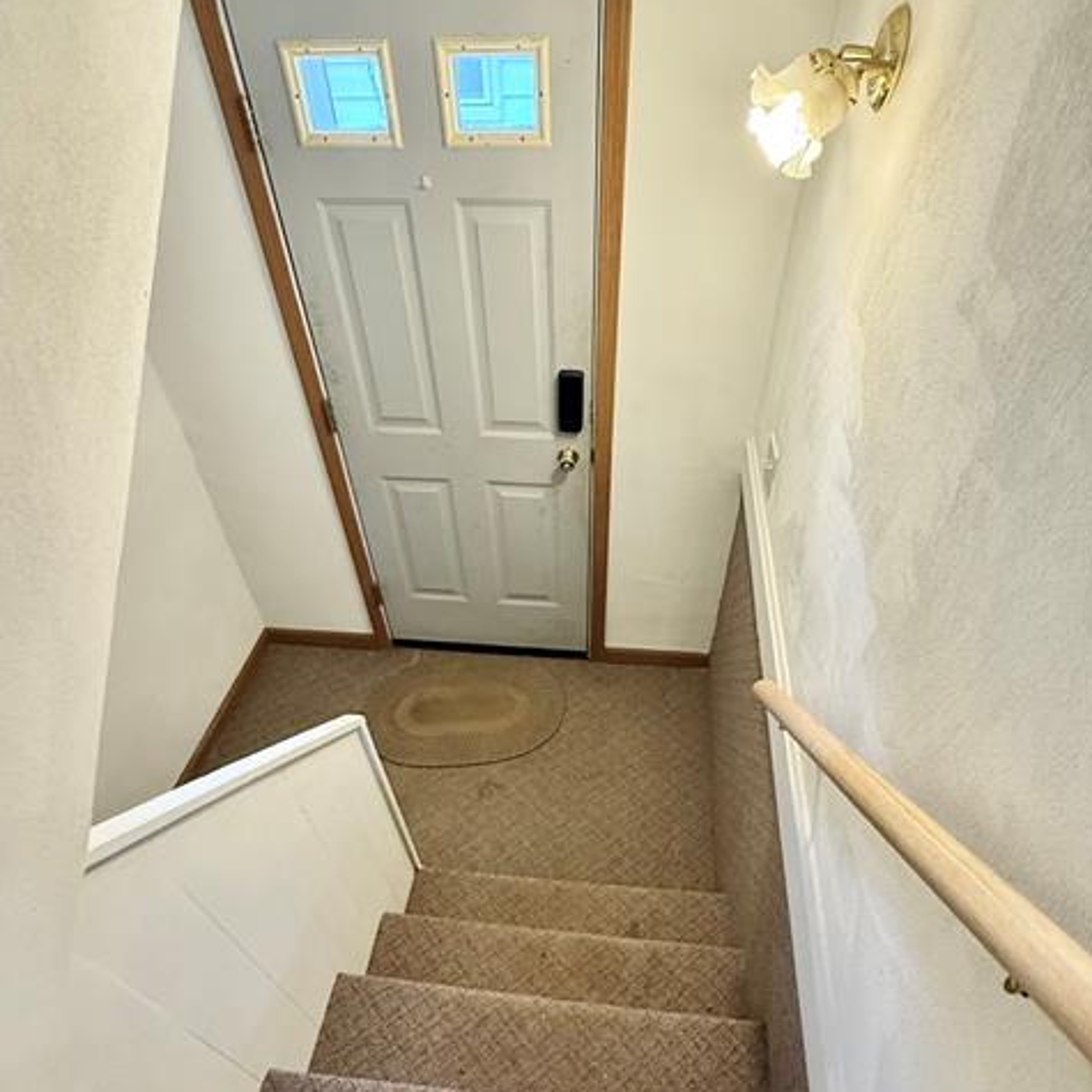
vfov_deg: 74.2
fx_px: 714
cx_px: 552
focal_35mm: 20
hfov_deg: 74.8
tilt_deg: -46.7
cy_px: 639
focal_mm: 2.22
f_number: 2.2
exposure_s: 1/60
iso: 320
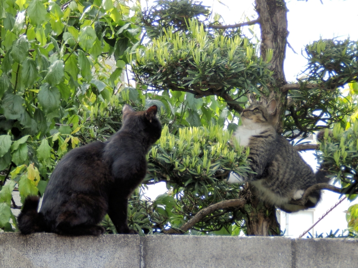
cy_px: 134
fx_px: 2687
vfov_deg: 5.7
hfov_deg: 7.6
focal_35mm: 260
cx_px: 179
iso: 125
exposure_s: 1/80
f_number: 5.2
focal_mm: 46.5
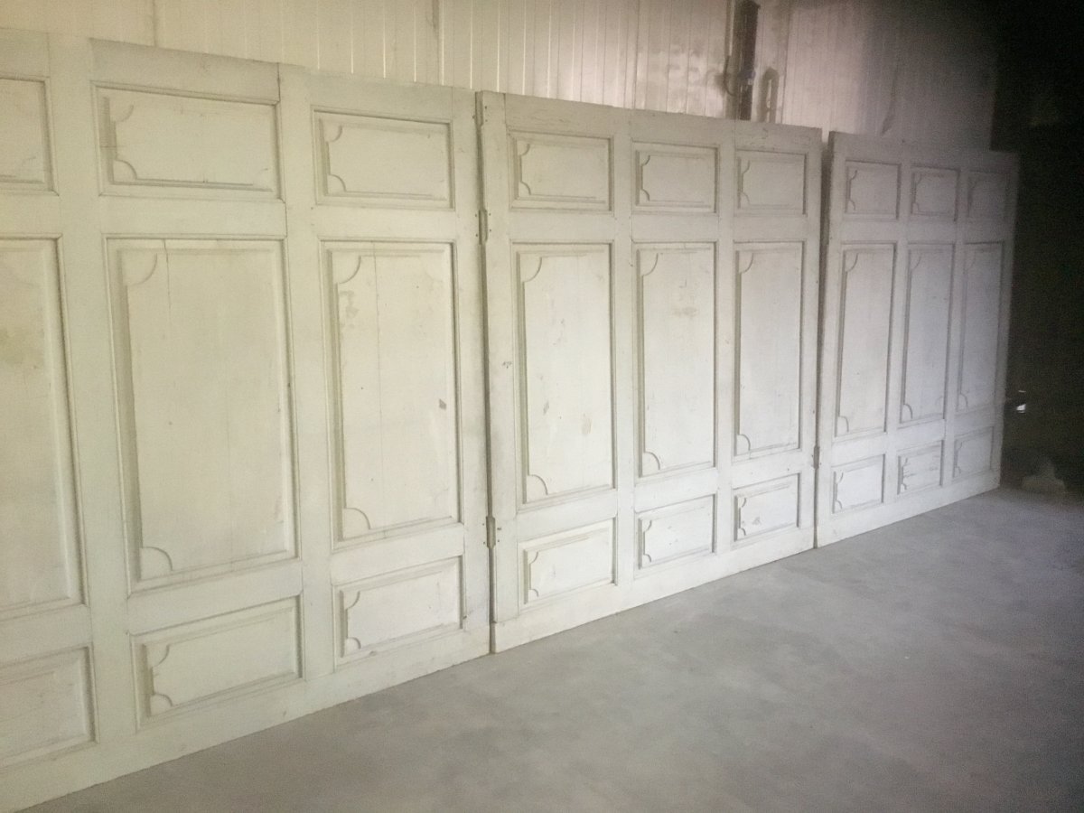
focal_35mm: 31
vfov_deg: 45.4
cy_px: 406
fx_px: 971
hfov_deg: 58.4
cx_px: 542
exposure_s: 1/17
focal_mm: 3.3
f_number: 2.4
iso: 320
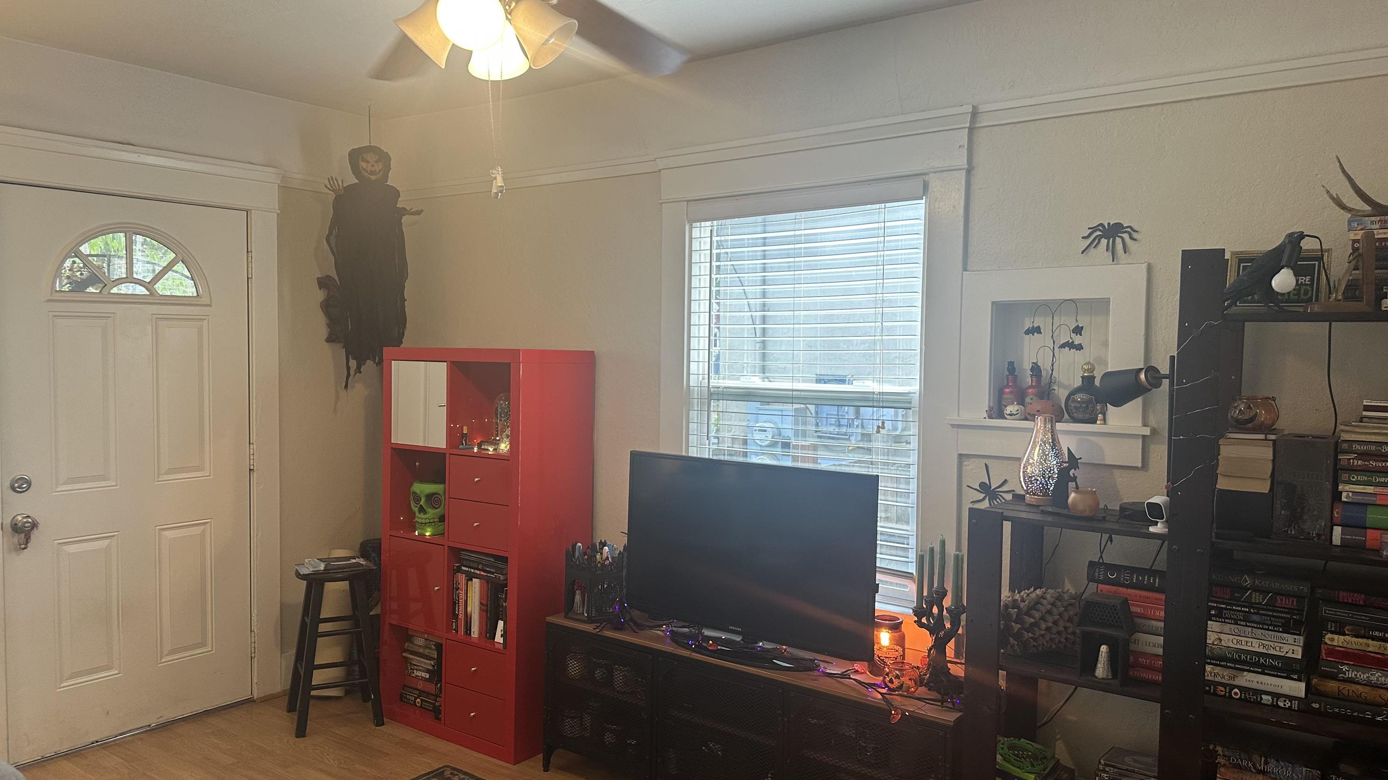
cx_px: 679
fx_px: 994
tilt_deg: -2.3
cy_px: 400
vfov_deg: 42.9
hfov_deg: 69.9
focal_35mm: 27
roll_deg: -0.4
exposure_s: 1/60
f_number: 1.78
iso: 160
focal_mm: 6.86
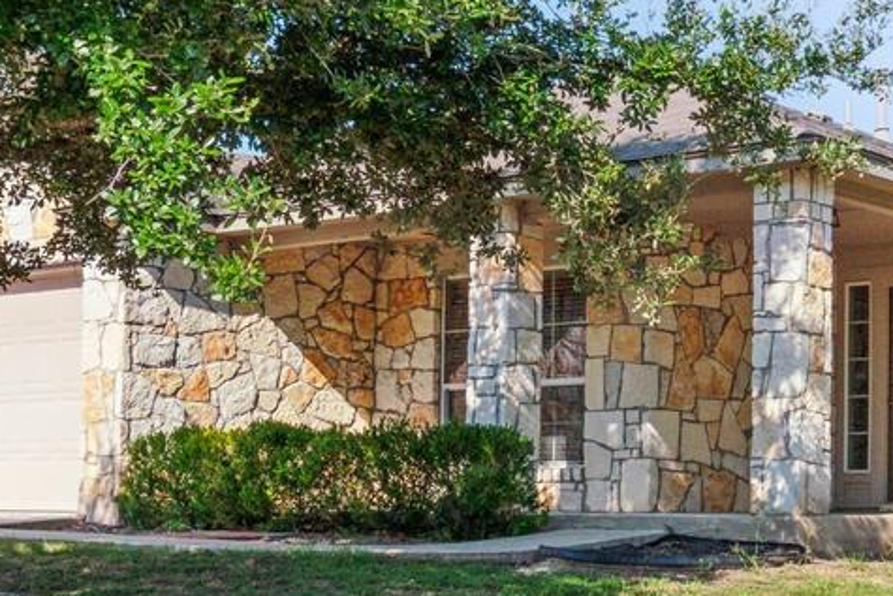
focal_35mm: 69
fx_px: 1712
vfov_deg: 19.6
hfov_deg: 28.6
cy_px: 155
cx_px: 709
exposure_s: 1/250
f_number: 11
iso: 400
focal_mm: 16
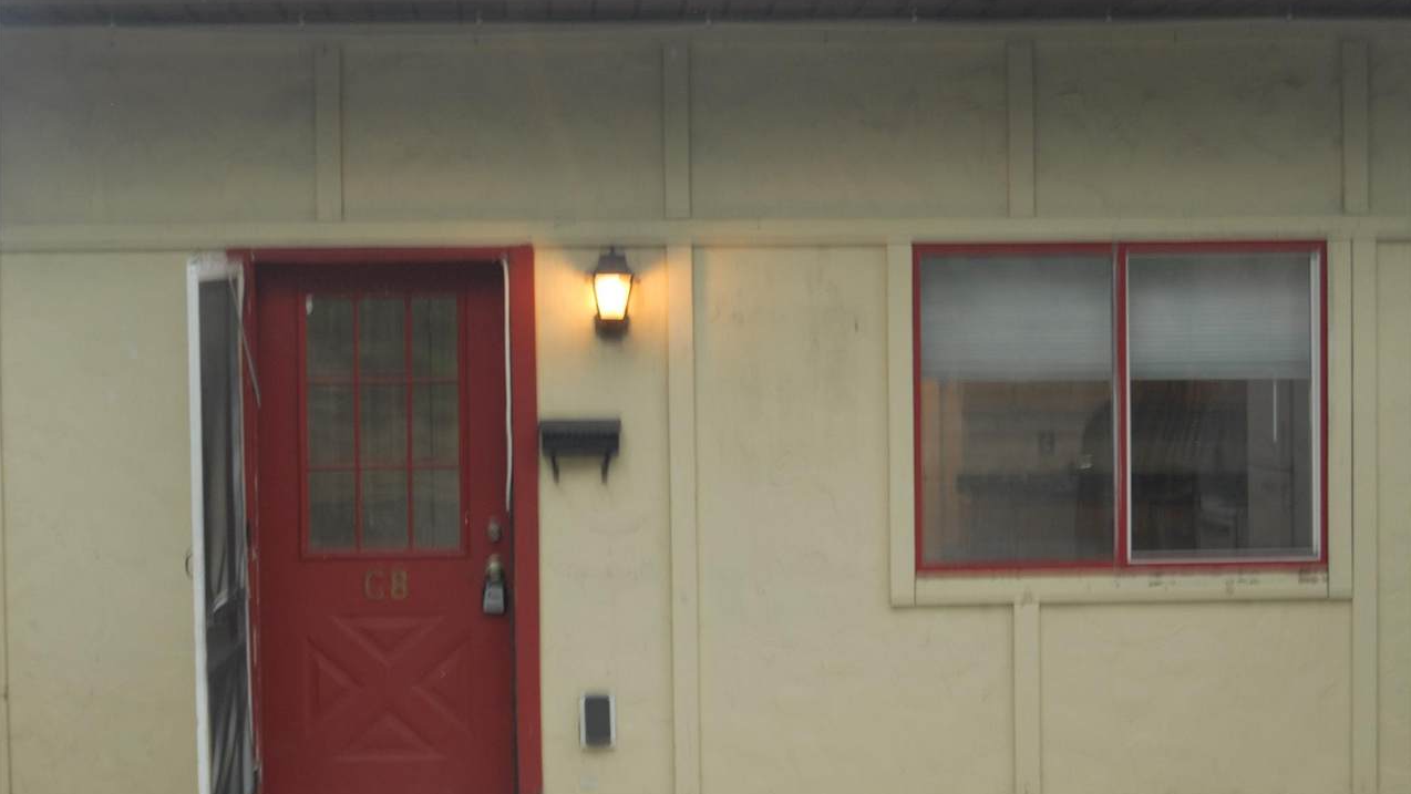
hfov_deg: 26.8
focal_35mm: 79
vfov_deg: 15.3
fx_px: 2956
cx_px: 704
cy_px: 408
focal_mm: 50
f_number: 10
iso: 400
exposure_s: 1/5
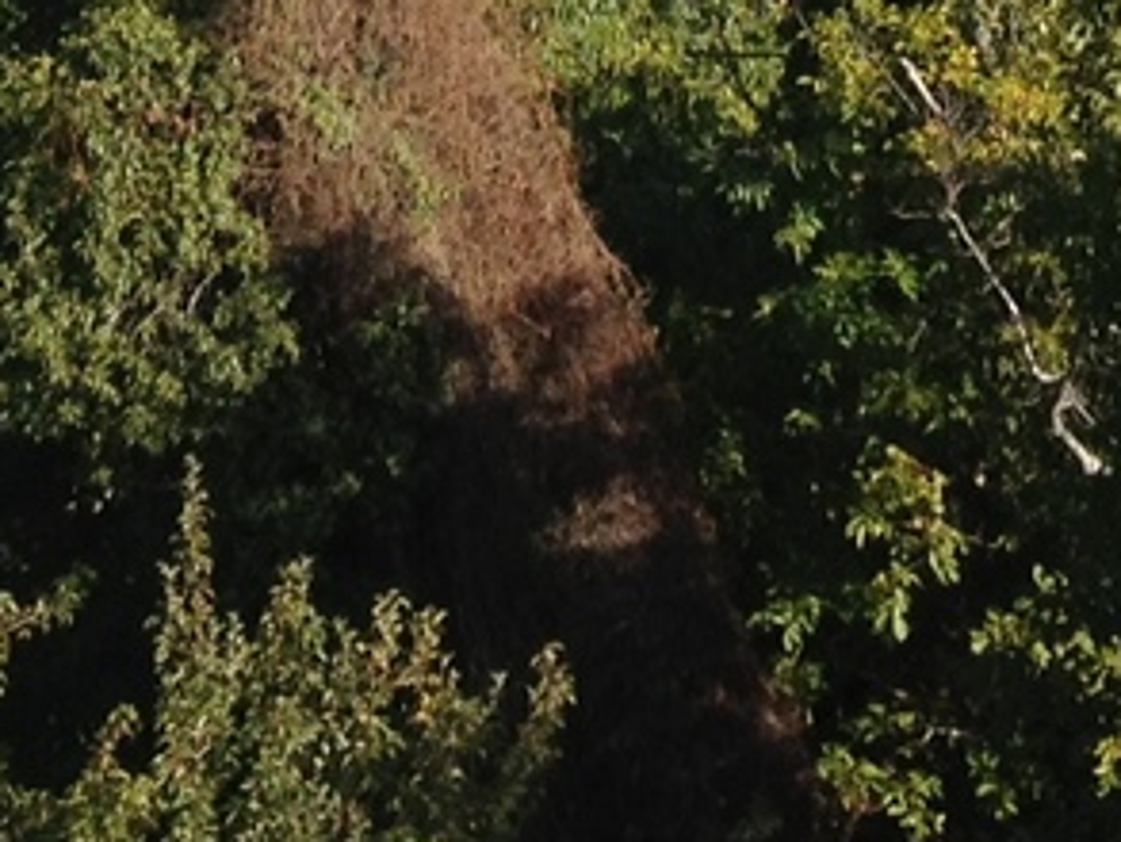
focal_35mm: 191
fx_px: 6188
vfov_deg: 7.2
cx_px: 589
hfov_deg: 10.4
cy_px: -1385
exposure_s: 1/1004
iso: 64
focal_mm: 4.28
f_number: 2.4
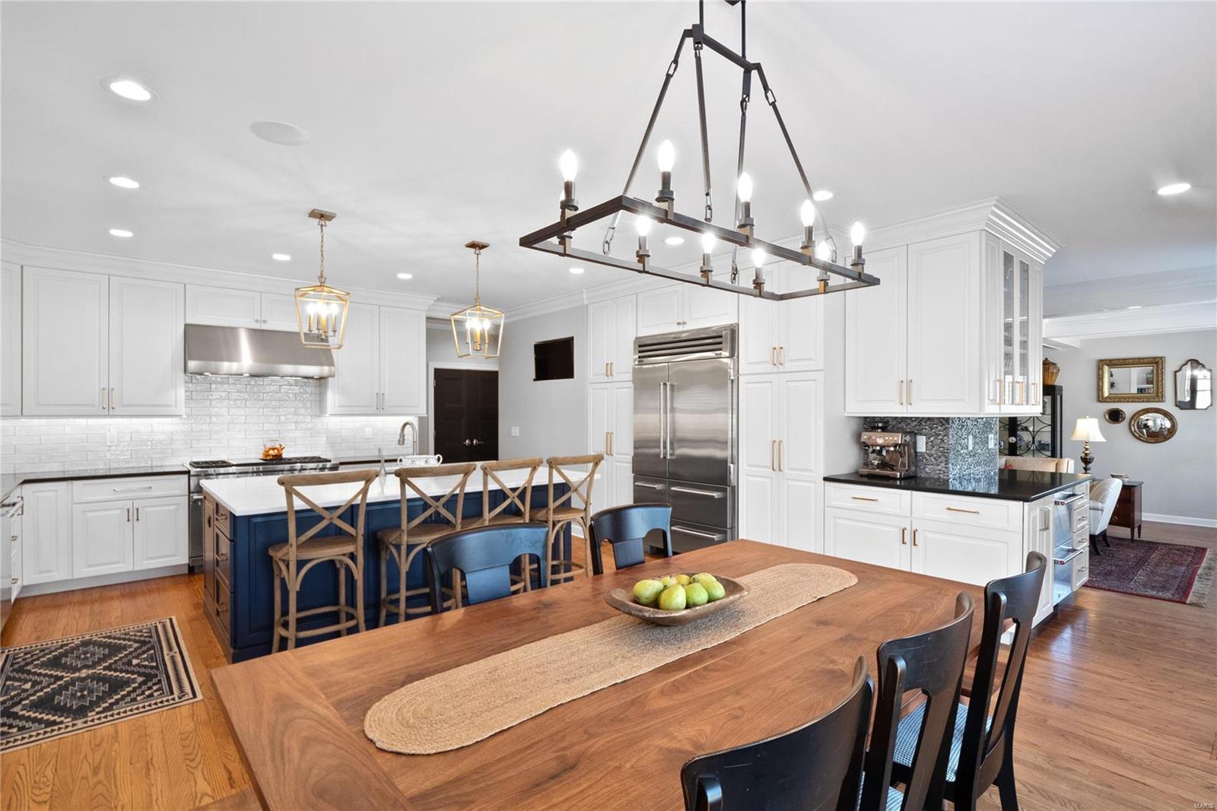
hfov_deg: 96.7
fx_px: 541
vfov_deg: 73.7
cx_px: 608
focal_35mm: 16
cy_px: 406
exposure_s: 1/8
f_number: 8
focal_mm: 8
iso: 400
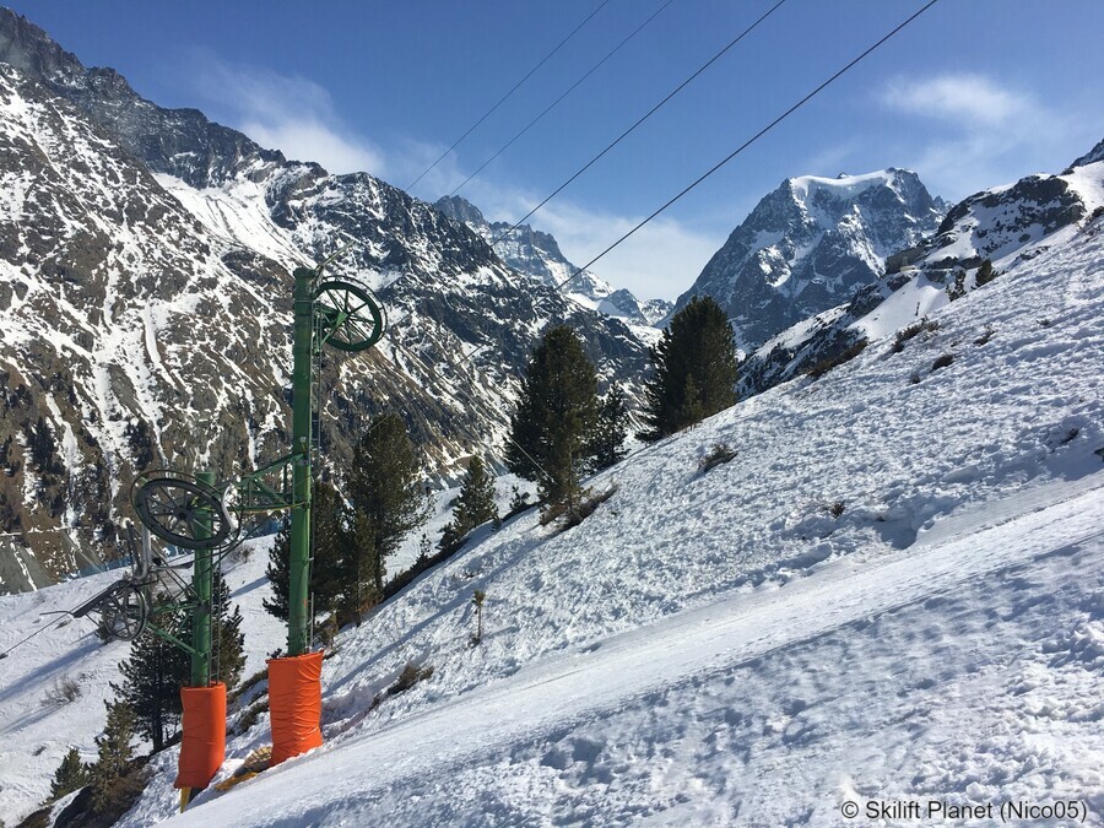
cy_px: 414
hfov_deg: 61.7
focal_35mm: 29
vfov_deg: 48.2
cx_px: 552
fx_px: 925
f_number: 2.2
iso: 25
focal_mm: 4.15
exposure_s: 1/3846
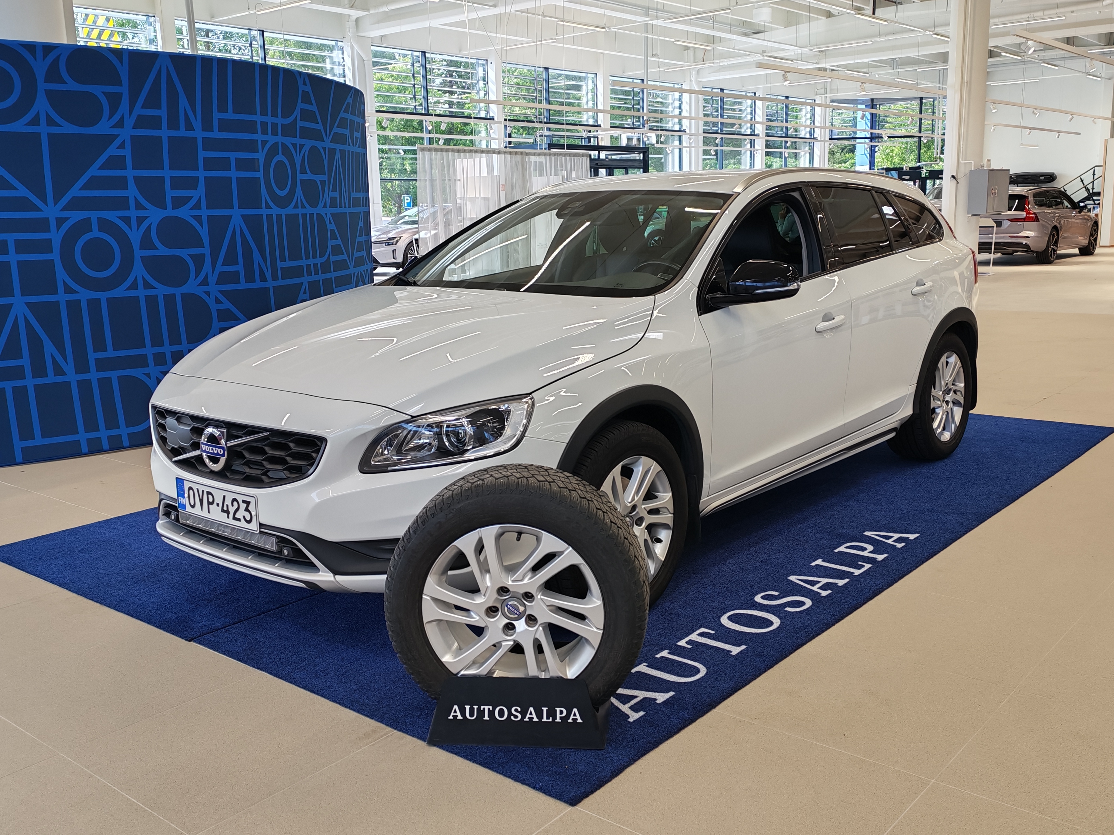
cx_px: 557
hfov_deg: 54.0
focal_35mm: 34
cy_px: 418
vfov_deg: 41.8
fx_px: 1094
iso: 100
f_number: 1.9
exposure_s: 1/100
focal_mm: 6.12
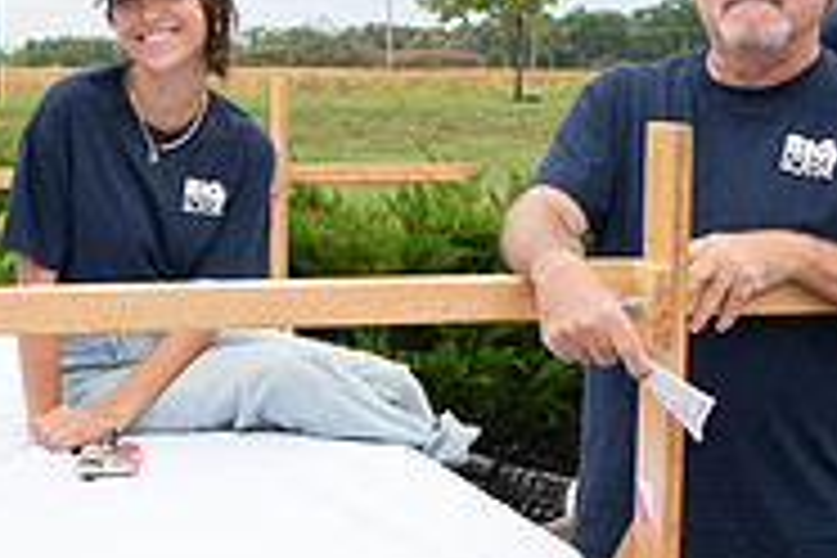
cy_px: 418
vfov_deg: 16.2
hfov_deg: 24.1
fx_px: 1953
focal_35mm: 84
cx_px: 318
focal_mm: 26
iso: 640
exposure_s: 1/200
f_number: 10
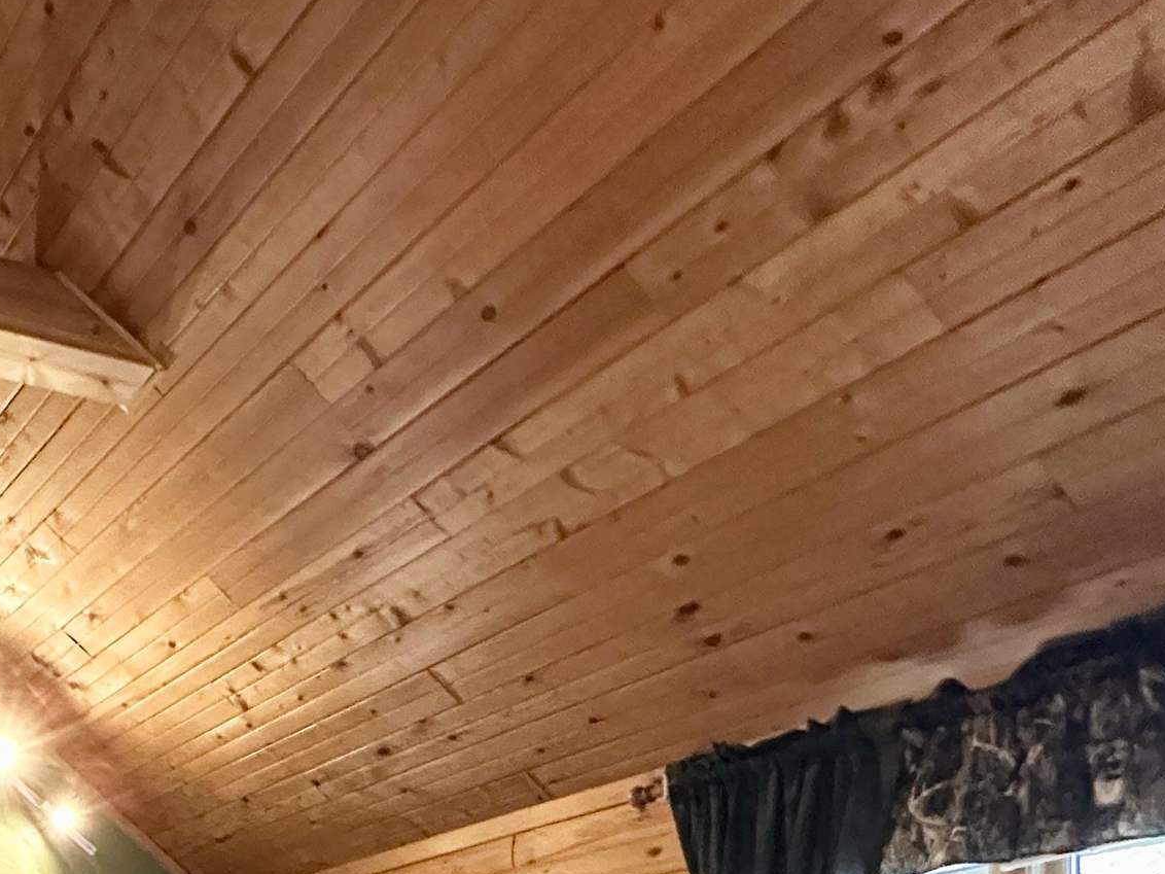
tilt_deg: +0.6
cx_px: -82
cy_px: 1124
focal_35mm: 38
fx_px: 1279
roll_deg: -0.1
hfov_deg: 40.6
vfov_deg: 30.2
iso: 1000
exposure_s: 1/60
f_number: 2.2
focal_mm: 2.22
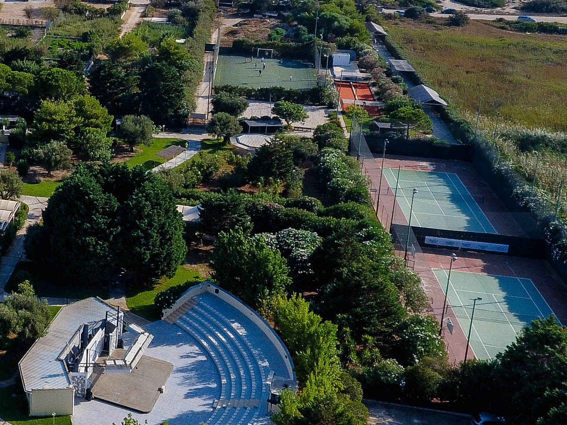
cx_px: -100
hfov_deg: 29.8
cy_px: 65
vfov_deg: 25.5
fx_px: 917
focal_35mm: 56
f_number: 2.8
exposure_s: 1/992
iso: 100
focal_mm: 3.61
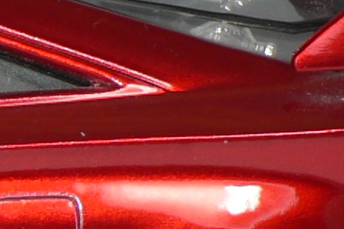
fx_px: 5620
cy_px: 132
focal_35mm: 588
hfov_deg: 3.5
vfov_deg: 2.3
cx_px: -384
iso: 80
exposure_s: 1/60
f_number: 3.2
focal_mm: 16.5
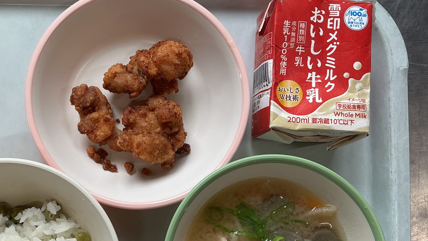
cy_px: 181
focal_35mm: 44
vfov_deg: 26.8
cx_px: 144
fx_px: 499
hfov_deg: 45.7
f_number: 1.8
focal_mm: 3
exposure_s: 1/120
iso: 32
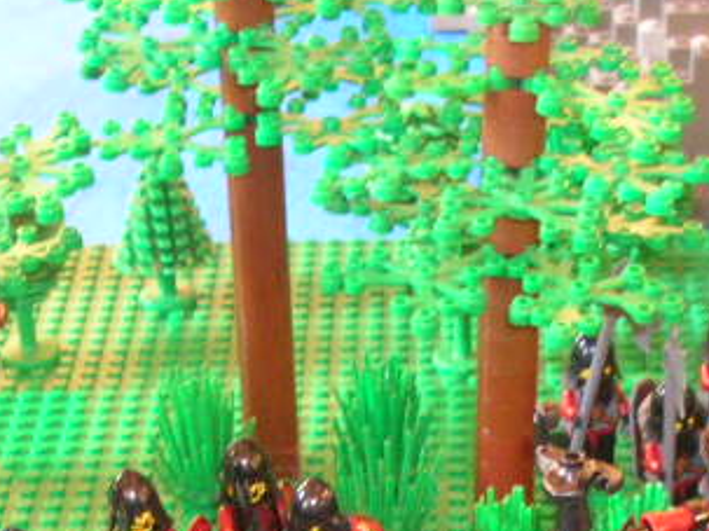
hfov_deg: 15.8
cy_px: 641
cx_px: 421
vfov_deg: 11.6
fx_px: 2559
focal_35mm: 125
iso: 200
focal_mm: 6.2
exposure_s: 1/5.1
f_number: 2.9
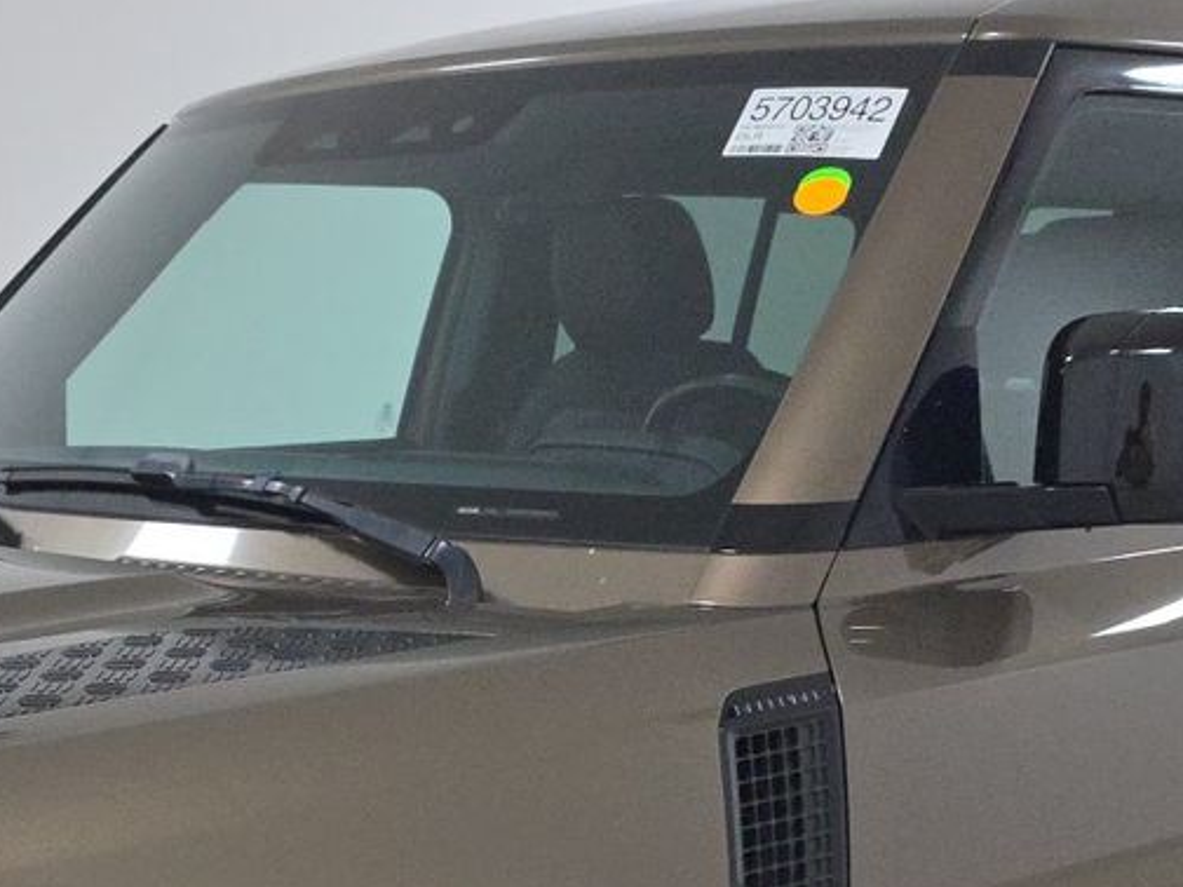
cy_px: 1084
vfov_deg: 19.0
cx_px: 359
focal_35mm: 73
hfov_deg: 26.5
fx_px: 2495
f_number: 1.4
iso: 321
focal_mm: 6.5
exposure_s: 1/100
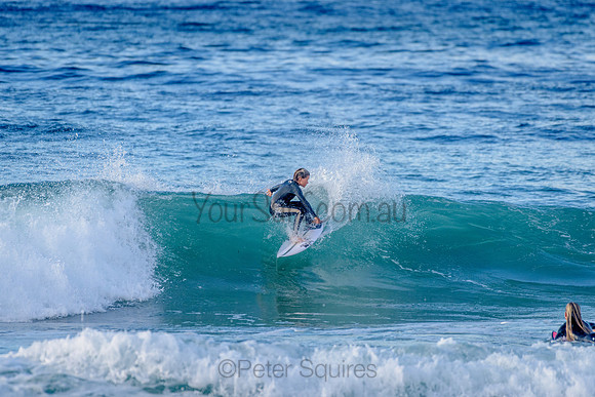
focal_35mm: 613
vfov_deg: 2.2
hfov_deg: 3.4
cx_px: 305
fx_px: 10133
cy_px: 203
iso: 450
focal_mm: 500
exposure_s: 1/1250
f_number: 5.6
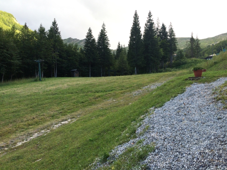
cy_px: 85
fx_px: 197
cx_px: 114
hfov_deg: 60.0
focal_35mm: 30
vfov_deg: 46.8
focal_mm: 4.12
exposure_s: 1/380
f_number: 2.2
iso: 32
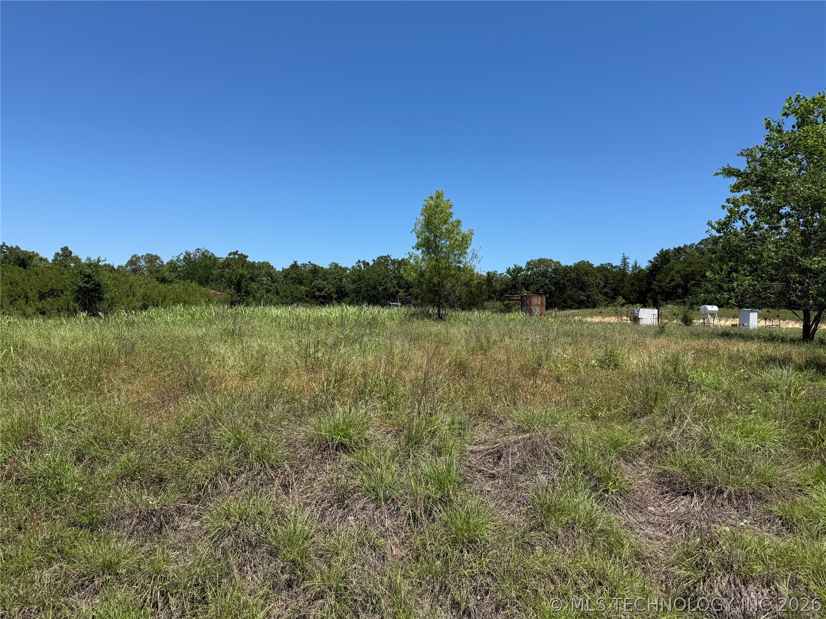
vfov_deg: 56.8
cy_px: 310
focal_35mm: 24
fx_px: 573
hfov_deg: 71.6
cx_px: 413
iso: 80
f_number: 1.78
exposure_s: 1/4608
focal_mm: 6.76
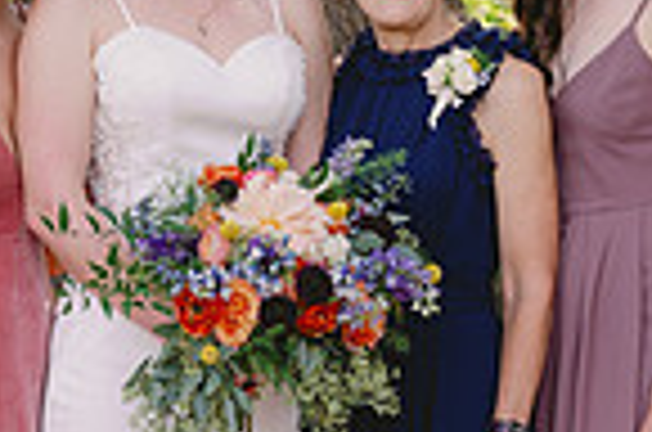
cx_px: 238
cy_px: 316
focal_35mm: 326
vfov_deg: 4.2
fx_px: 5891
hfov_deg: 6.3
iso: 100
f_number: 3.5
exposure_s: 1/200
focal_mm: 70
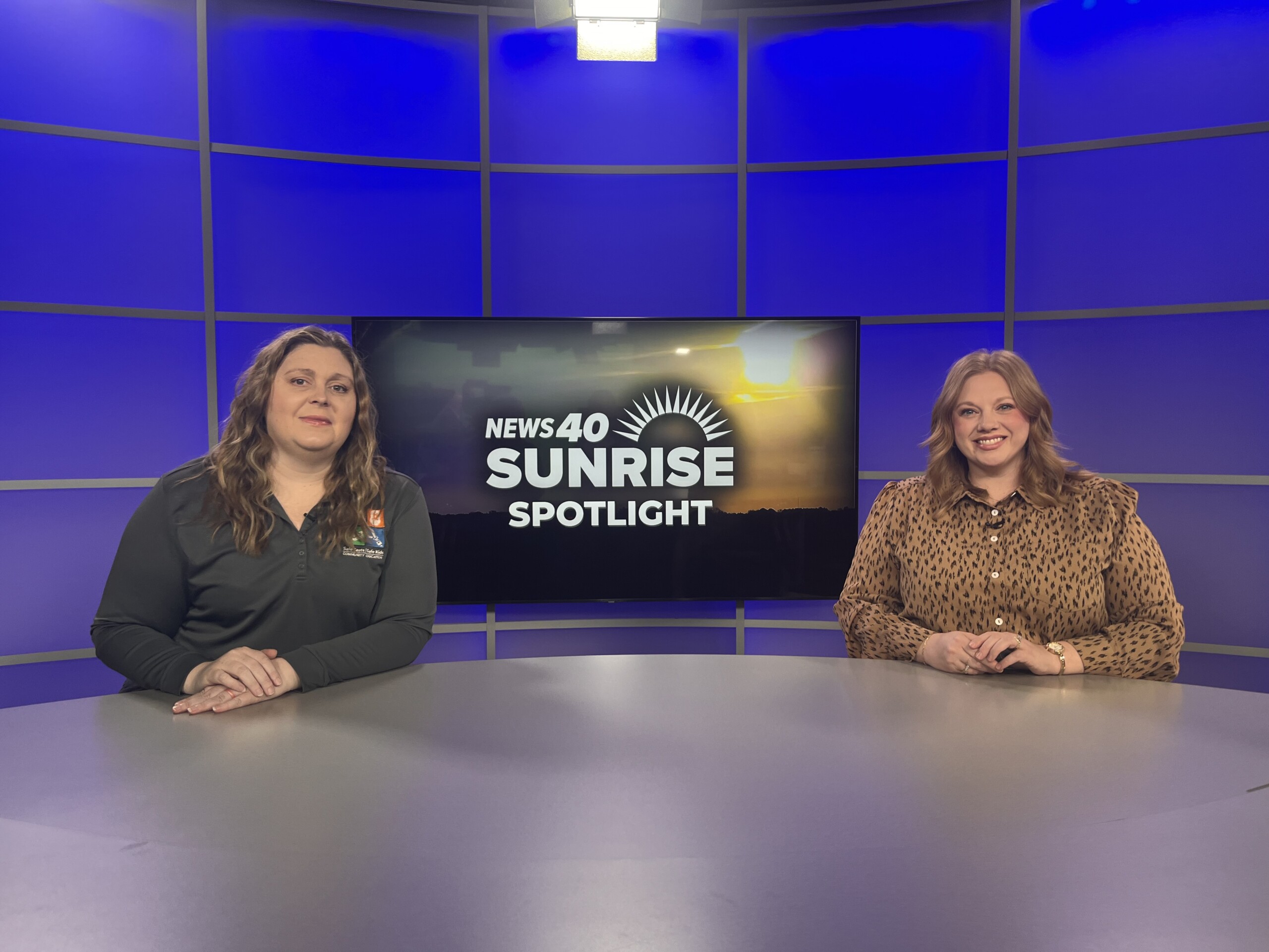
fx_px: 953
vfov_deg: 53.1
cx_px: 634
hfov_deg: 67.3
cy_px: 476
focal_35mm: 26
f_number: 1.6
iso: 64
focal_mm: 5.1
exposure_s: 1/60
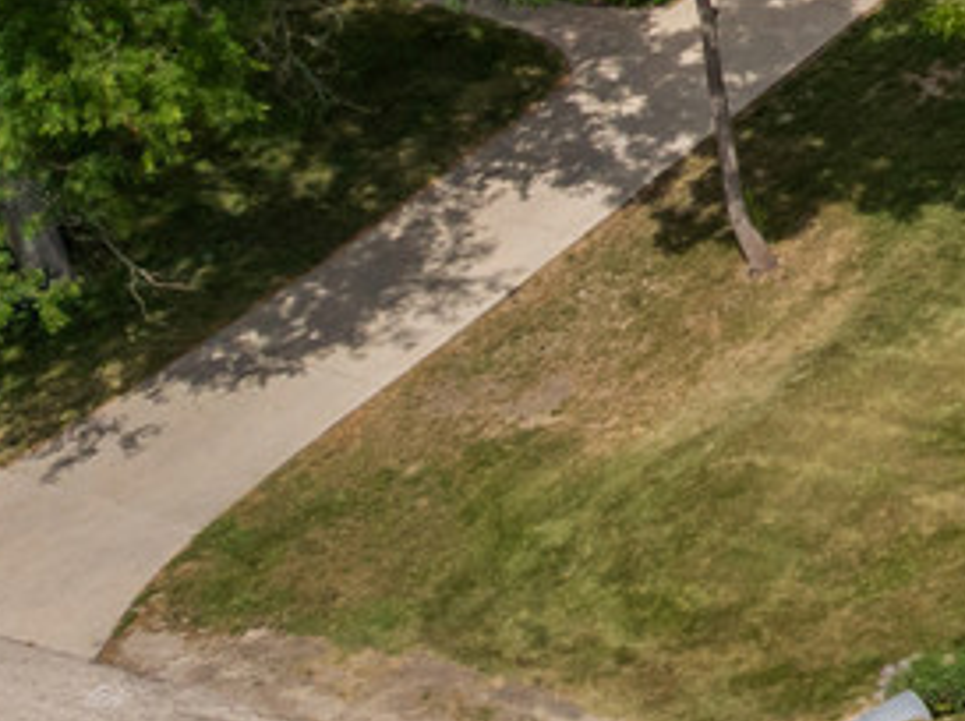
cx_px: 2439
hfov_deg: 12.0
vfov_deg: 11.2
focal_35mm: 127
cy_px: -339
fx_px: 3536
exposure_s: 1/5000
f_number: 2.8
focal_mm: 12.29
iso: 110
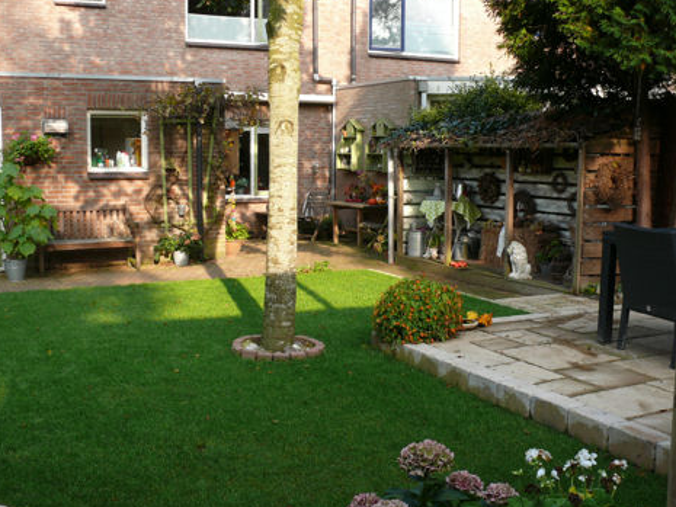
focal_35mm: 43
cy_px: 262
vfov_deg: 33.6
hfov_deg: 43.8
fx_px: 840
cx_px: 333
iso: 100
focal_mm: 8.1
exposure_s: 1/125
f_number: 4
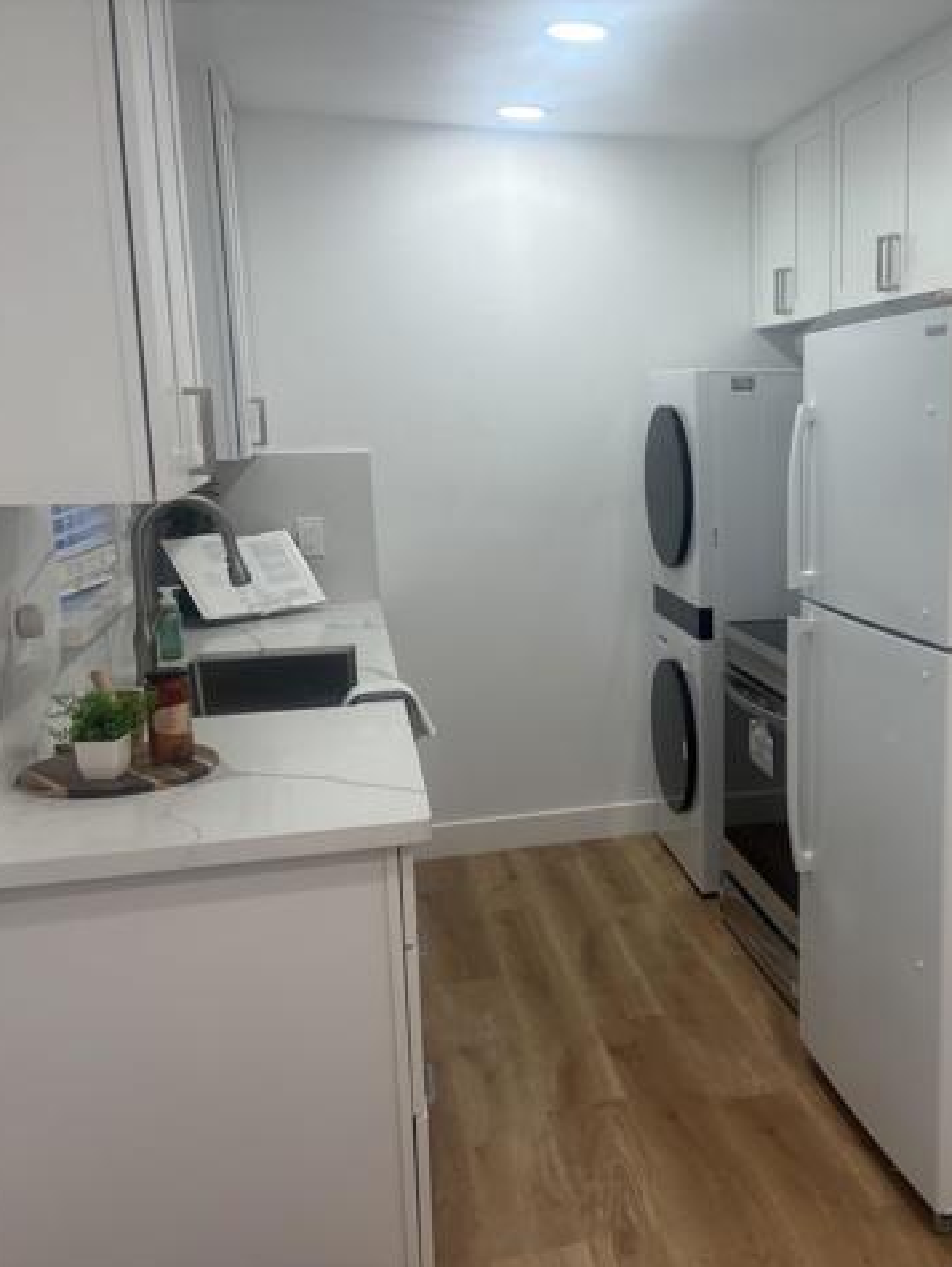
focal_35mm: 35
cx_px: 752
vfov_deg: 52.6
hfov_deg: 39.3
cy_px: 635
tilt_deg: -8.4
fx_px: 1282
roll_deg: +1.1
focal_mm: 5.96
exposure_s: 1/120
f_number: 1.6
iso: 64
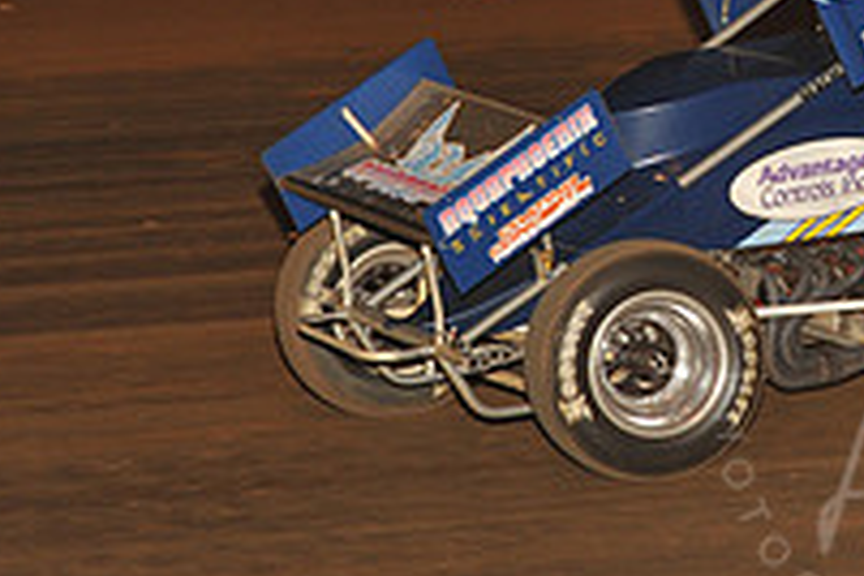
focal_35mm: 202
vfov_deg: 6.8
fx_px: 4848
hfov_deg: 10.1
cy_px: 13
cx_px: 971
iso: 800
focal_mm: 70
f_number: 8
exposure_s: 1/320
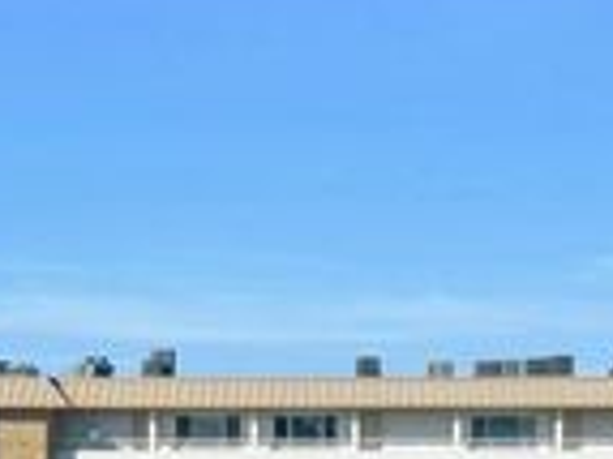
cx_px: 330
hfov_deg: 23.3
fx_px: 1486
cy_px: 489
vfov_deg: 17.0
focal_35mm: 84
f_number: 5
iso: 100
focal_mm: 12.29
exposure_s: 1/1000
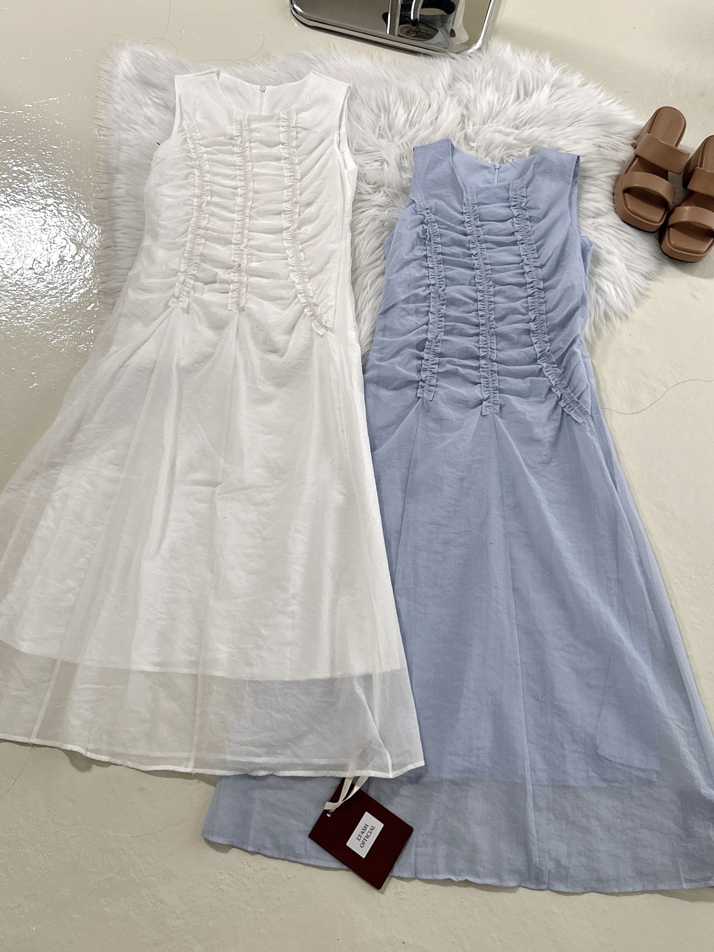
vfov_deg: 71.6
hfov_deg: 56.8
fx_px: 660
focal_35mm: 24
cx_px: 357
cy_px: 476
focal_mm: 6.86
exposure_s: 1/103
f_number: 1.78
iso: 250
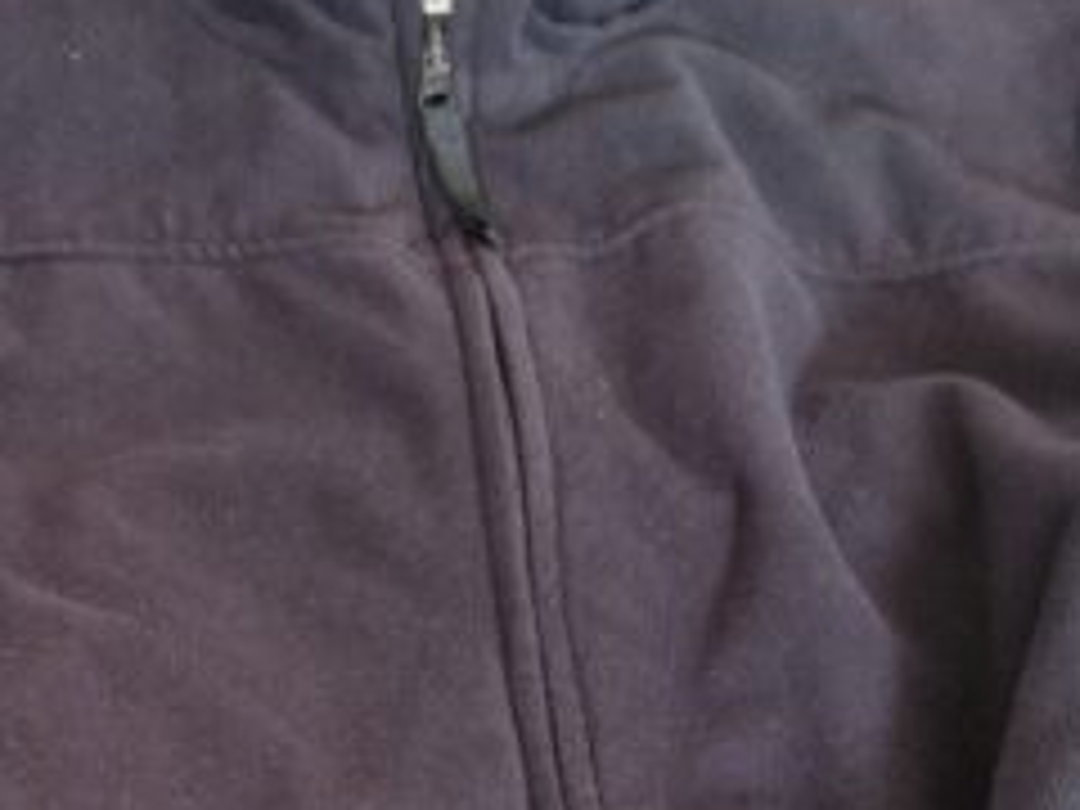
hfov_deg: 20.2
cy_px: 882
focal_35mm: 96
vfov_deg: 15.0
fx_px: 2995
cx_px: 189
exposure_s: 1/50
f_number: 1.8
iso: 640
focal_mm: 5.4
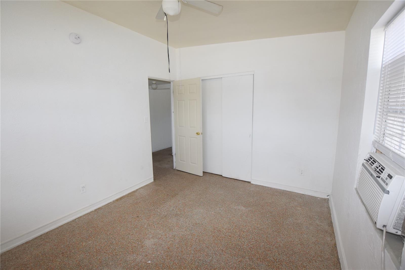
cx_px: 202
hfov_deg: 100.4
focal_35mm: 15
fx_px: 169
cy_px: 135
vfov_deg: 77.3
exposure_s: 1/125
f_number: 5.6
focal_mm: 10
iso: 640
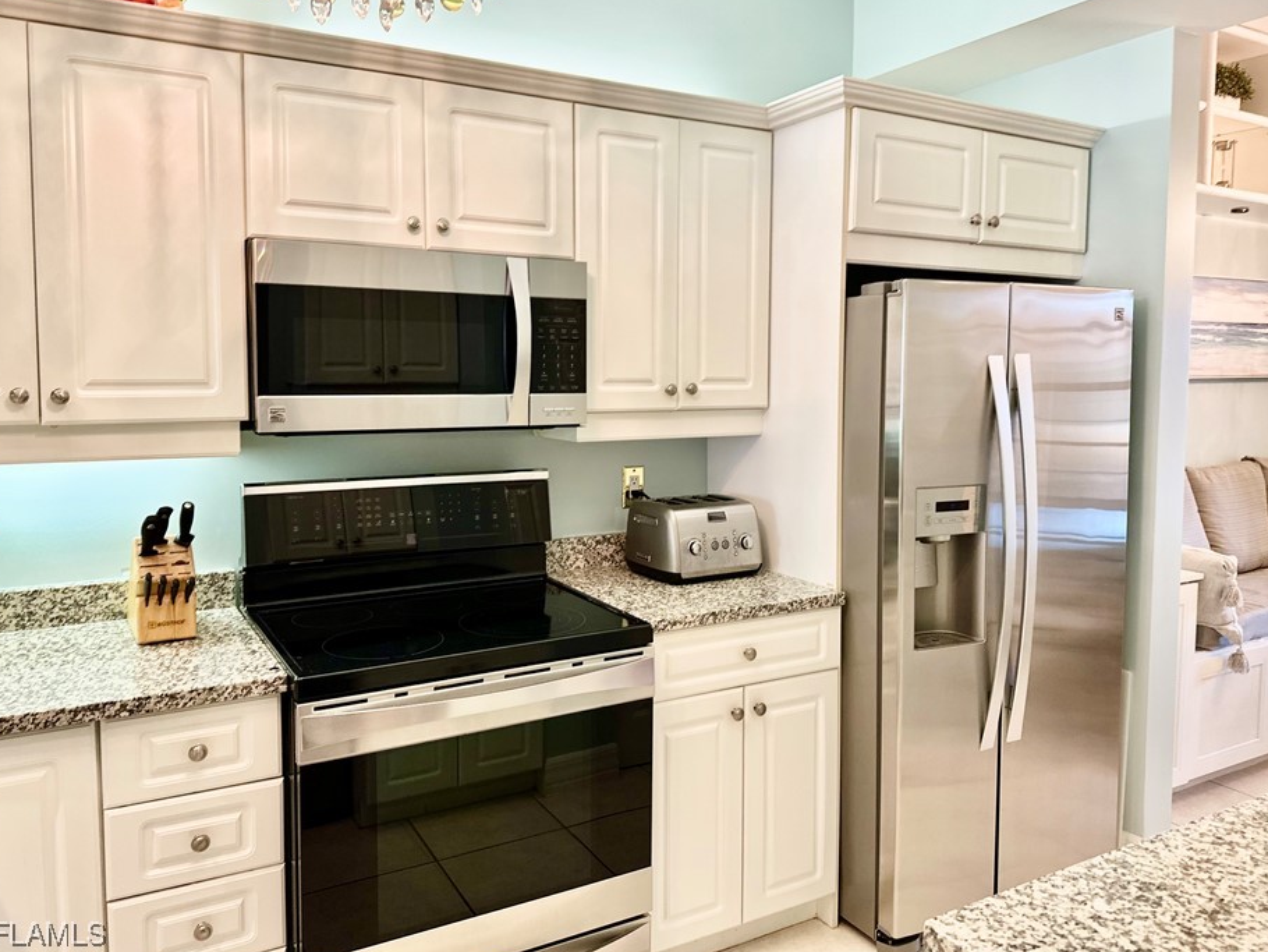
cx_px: 648
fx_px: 989
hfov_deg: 65.3
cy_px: 429
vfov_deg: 51.3
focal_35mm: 27
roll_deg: -0.8
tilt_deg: -2.6
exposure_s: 1/120
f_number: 1.78
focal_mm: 6.86
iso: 200
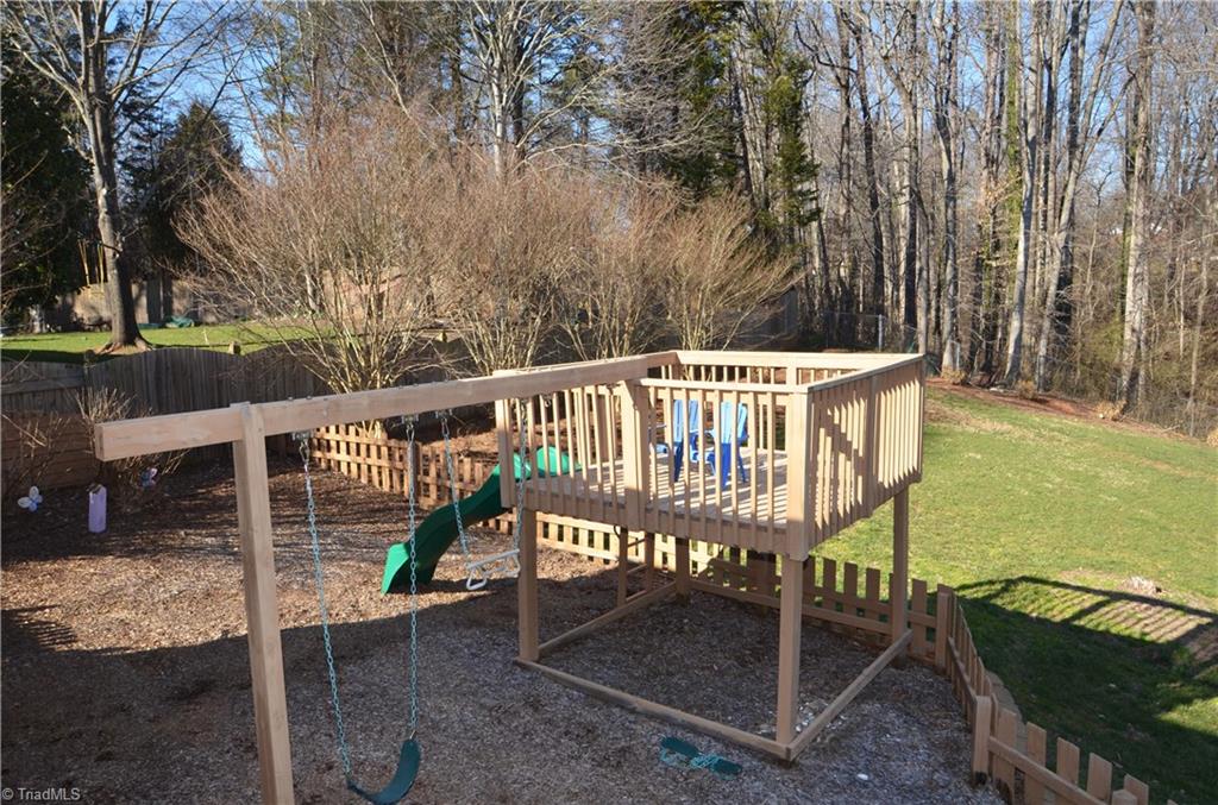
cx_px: 609
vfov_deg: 50.2
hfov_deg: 70.6
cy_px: 402
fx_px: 860
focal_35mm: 26
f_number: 11
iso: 400
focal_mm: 17
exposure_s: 1/250
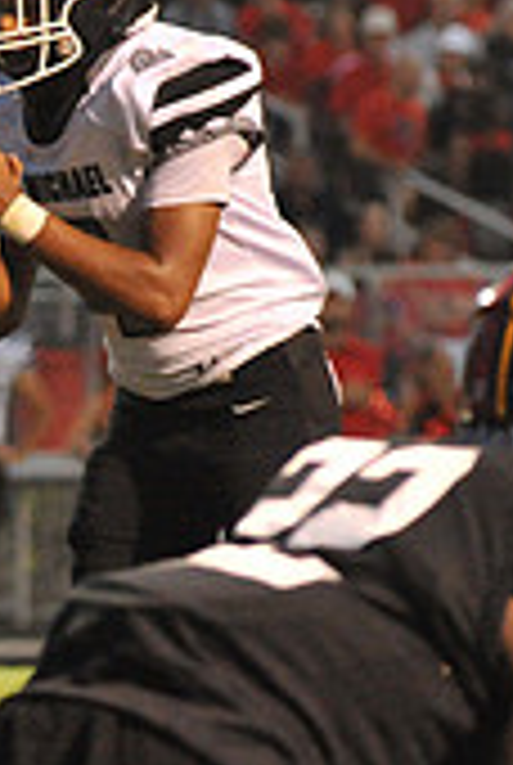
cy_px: 522
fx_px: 14475
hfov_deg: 2.0
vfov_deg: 3.0
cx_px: -711
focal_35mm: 680
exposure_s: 1/200
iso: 6400
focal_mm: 200
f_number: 5.6
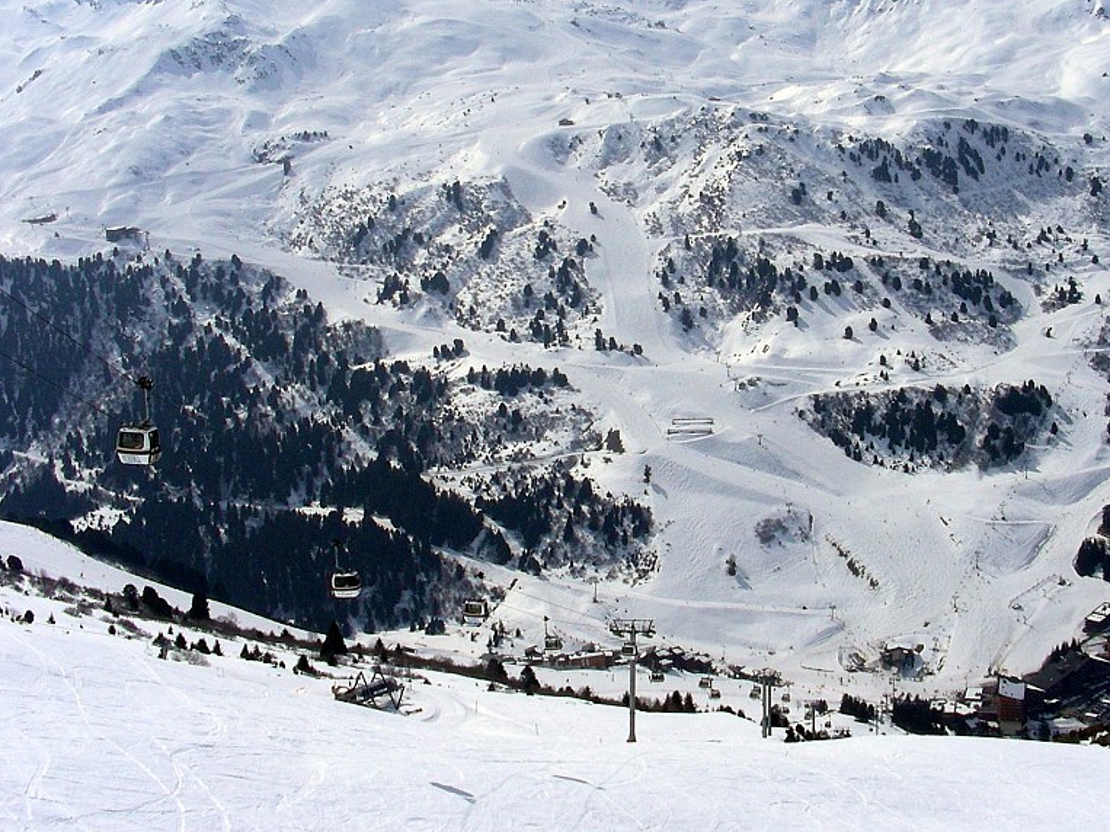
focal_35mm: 51
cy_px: 288
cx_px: 719
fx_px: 1635
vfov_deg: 28.4
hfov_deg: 37.2
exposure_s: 1/938
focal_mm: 6.3
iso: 50
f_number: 6.8
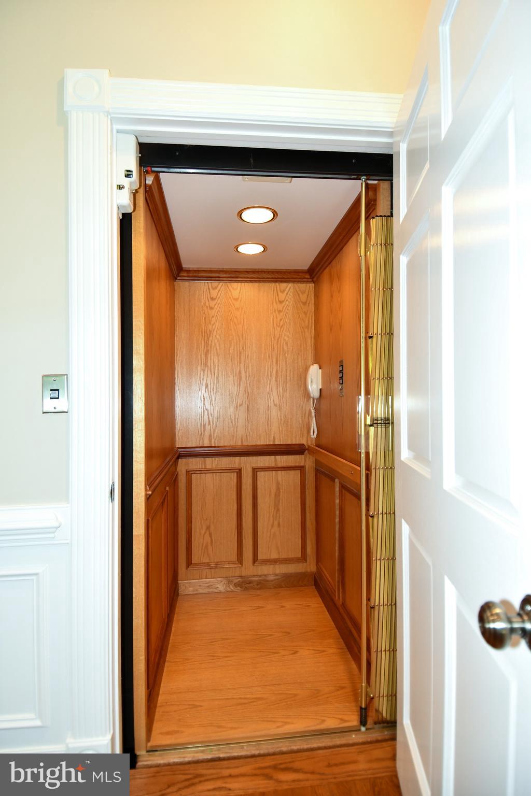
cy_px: 398
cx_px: 266
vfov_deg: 90.0
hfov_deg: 67.4
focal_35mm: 18
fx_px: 398
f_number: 4
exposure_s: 1/60
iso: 1000
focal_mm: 12
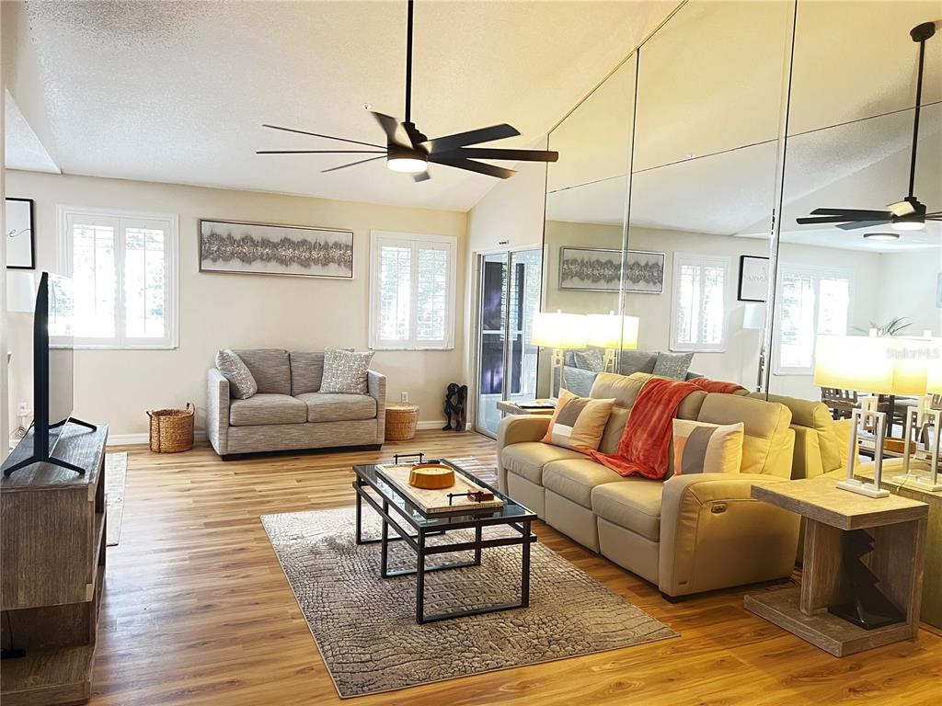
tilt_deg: -4.3
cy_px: 353
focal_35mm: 26
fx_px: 708
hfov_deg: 67.3
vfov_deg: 53.1
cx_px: 471
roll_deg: -2.1
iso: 400
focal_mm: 5.7
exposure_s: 1/60
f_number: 1.5
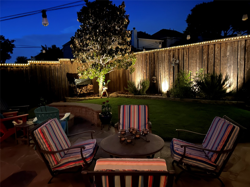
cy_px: 94
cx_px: 125
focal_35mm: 26
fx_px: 188
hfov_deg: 67.3
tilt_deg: -5.0
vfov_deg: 53.1
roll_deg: +1.7
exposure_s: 1/5
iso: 1000
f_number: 1.5
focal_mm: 5.7
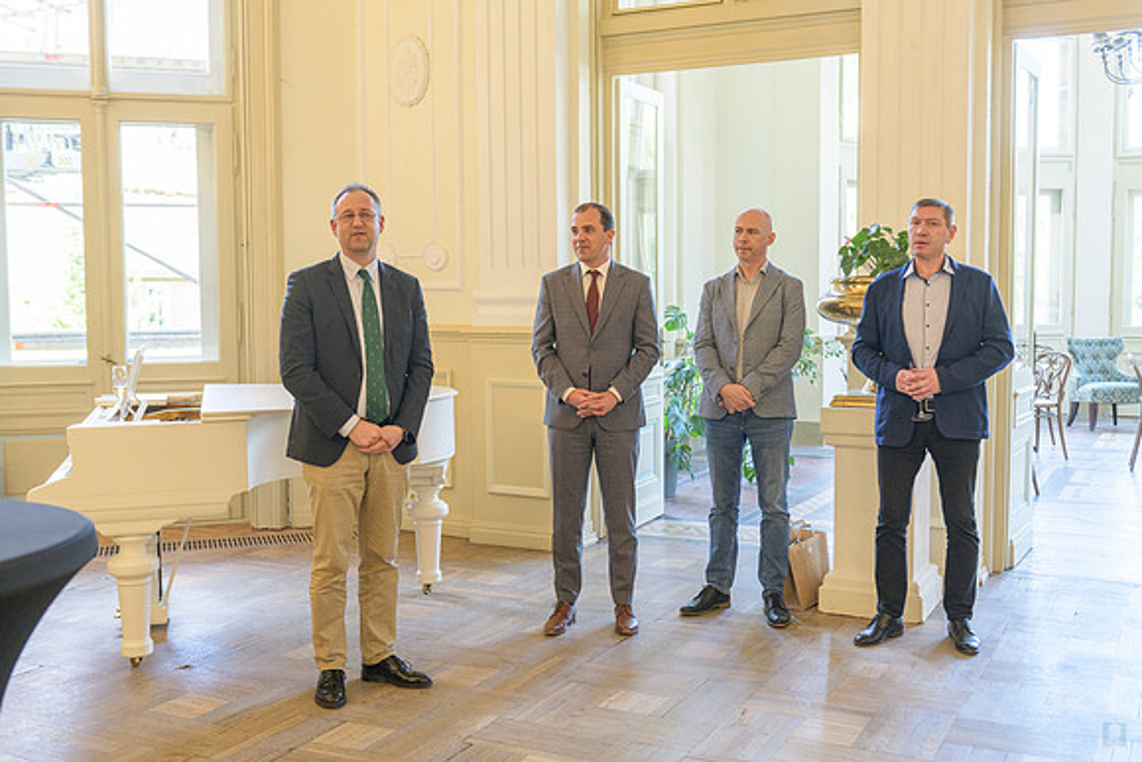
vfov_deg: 35.1
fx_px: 1206
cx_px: 571
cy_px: 381
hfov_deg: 50.7
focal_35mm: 38
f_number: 4
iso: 720
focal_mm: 38
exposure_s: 1/80
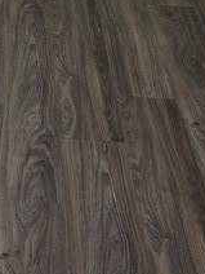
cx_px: -89
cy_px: -317
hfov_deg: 12.7
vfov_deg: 14.1
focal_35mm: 111
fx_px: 876
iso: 32
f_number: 1.7
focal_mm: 6.25
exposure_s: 1/180
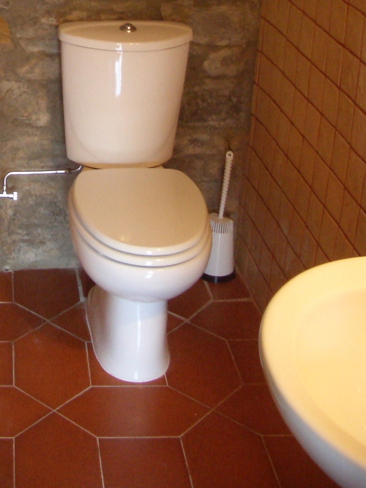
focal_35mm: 66
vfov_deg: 28.2
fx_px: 930
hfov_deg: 21.7
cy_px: 43
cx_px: 32
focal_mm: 5.8
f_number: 2.6
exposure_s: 1/15
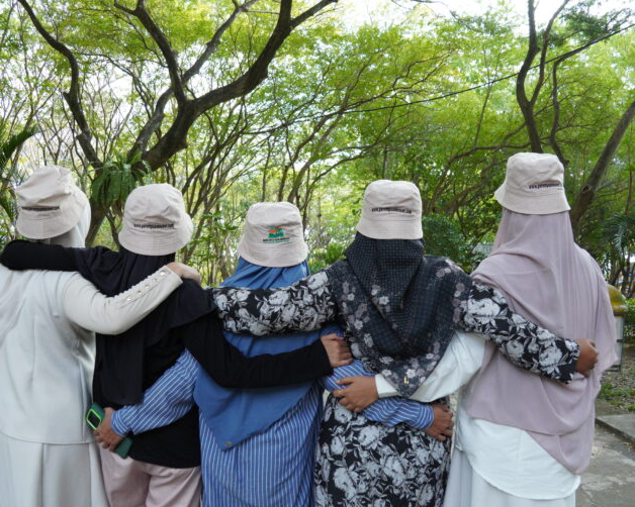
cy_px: 249
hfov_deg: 57.1
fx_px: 582
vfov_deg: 47.1
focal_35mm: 31
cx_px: 297
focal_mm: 18
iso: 2000
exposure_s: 1/400
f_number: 6.3
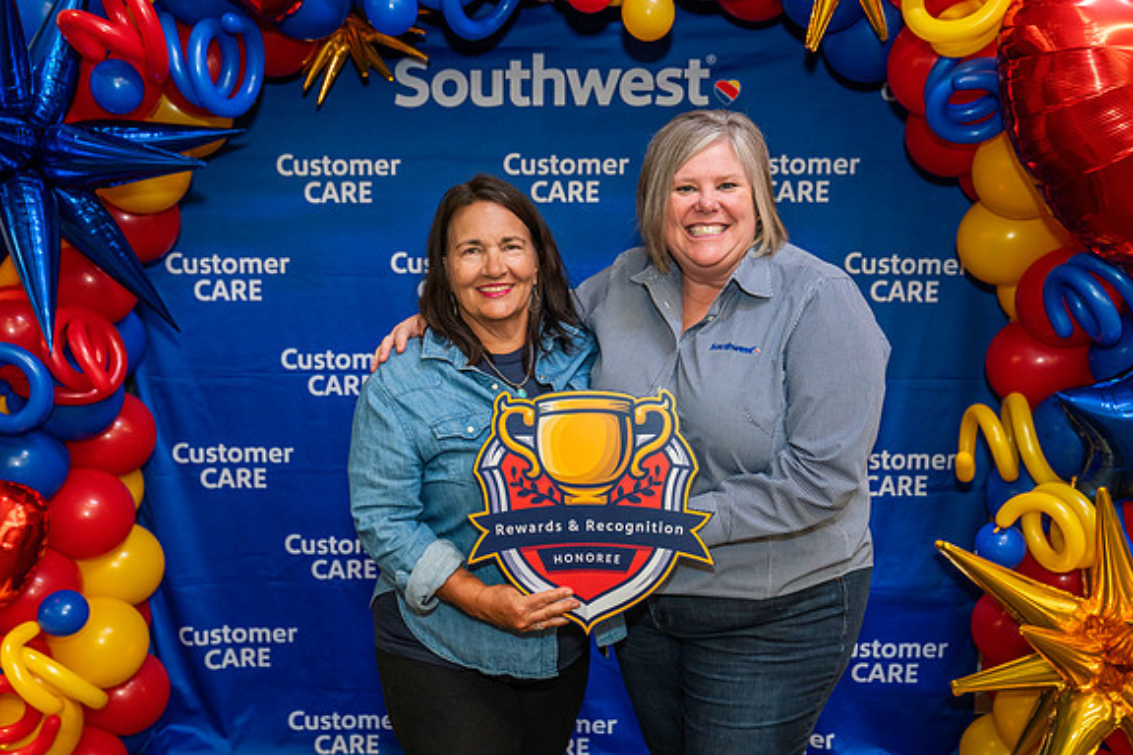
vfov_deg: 34.2
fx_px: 1227
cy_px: 417
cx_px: 537
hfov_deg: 49.5
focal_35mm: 39
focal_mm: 35
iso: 1250
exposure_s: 1/160
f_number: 4
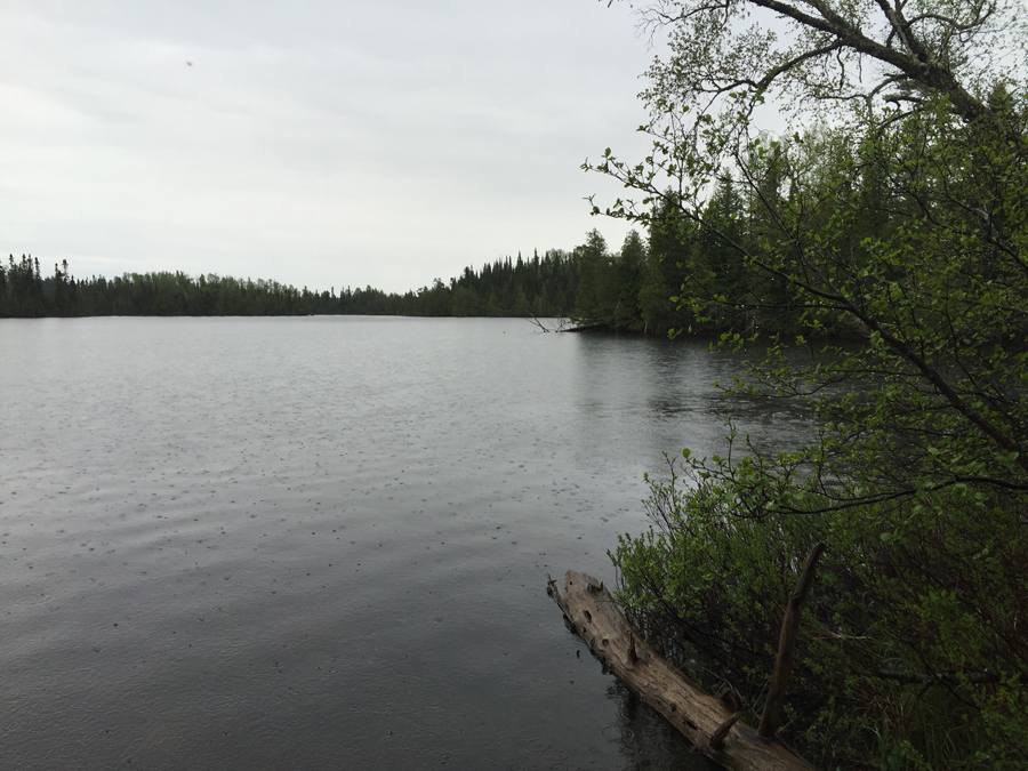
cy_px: 386
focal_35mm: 29
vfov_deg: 48.2
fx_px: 861
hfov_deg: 61.7
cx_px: 514
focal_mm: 4.15
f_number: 2.2
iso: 32
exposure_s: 1/217
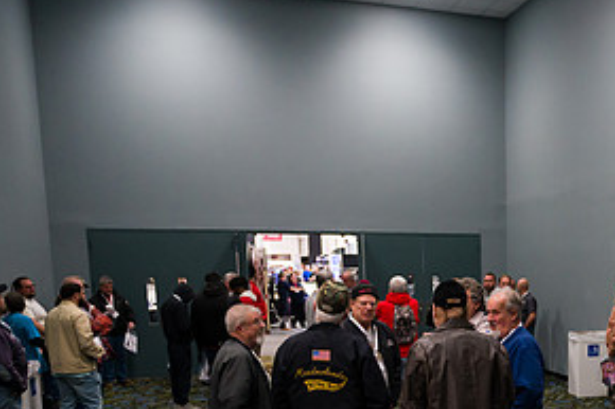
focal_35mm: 48
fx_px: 820
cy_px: 398
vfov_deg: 26.7
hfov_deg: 38.2
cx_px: 558
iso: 3200
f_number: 3.2
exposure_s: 1/200
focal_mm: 24
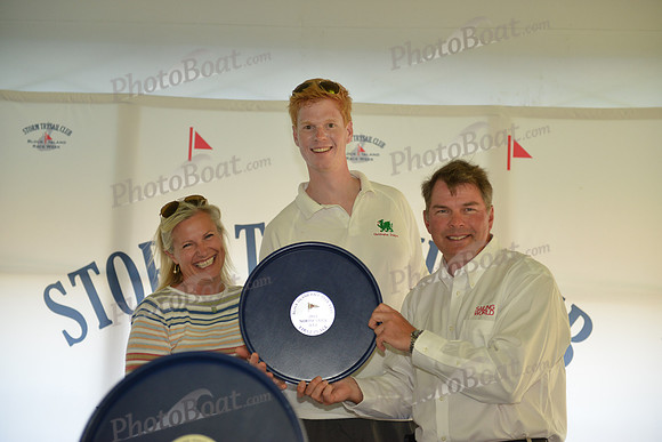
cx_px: 331
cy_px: 221
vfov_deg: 21.9
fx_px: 1140
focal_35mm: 62
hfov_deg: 32.4
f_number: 3.2
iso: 1000
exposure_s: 1/320
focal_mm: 62
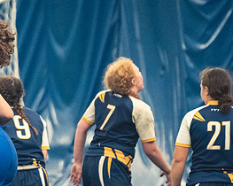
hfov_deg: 3.1
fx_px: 4279
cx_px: 34
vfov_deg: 2.5
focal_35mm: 621
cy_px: 118
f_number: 2.8
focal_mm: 200
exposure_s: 1/500
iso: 12800
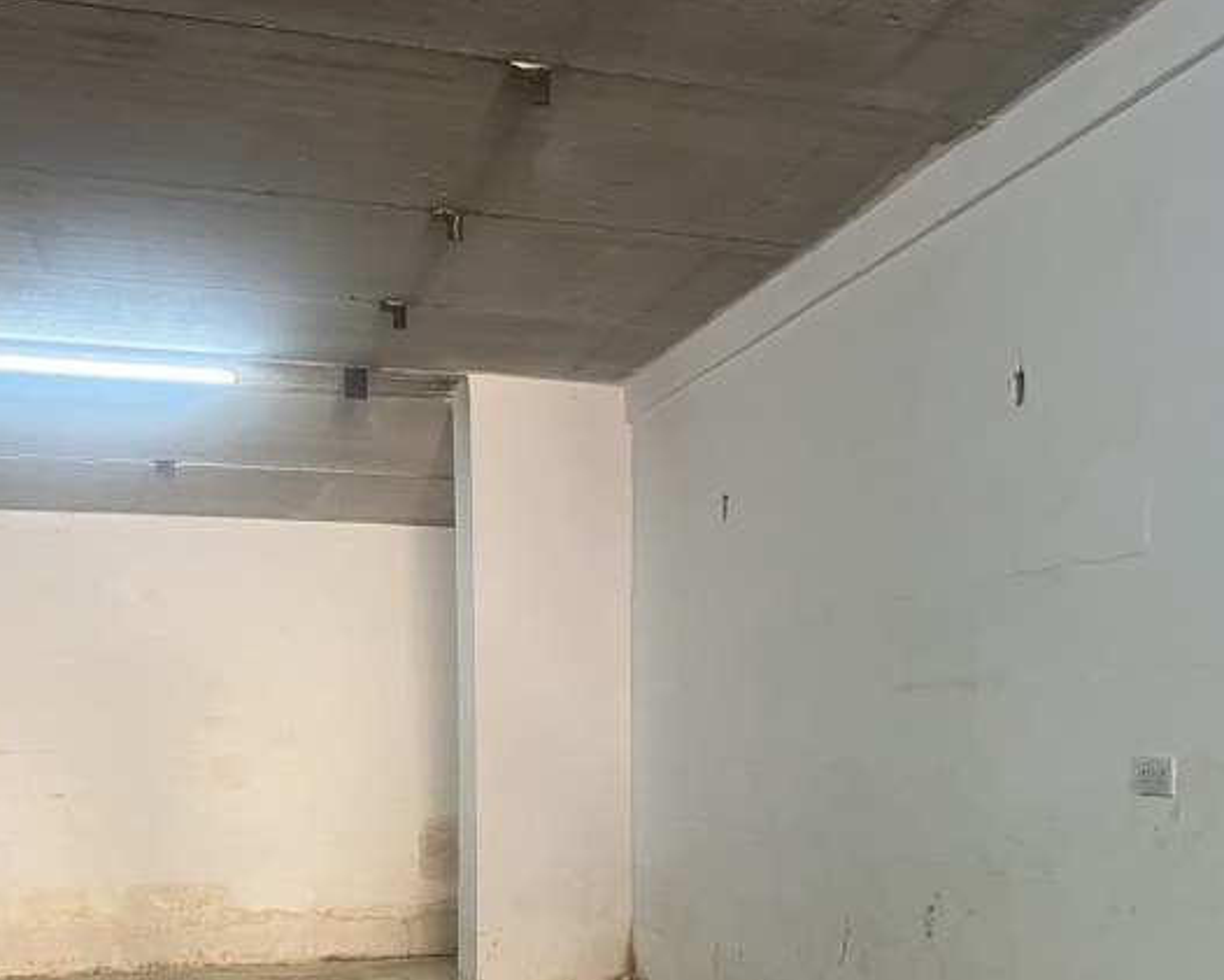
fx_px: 1630
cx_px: 695
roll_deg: -0.1
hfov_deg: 41.1
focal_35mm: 45
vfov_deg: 32.7
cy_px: 752
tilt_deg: -1.4
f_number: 1.6
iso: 160
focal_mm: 5.1
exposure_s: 1/50
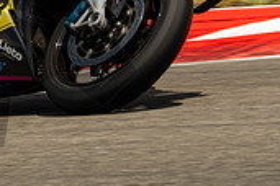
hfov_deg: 1.7
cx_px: -21
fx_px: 9620
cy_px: -51
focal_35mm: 1237
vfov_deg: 1.1
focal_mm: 243.3
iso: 160
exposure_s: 1/320
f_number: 8
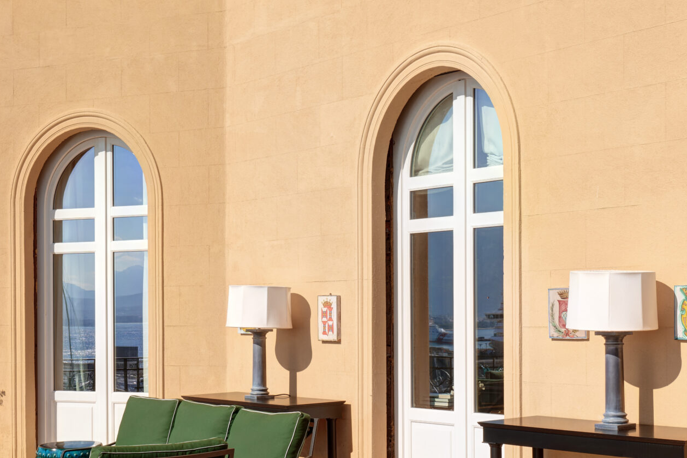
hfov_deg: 32.5
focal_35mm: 61
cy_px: 326
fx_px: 1164
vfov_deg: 22.1
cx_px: 481
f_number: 14
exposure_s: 1/125
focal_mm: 30
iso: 200
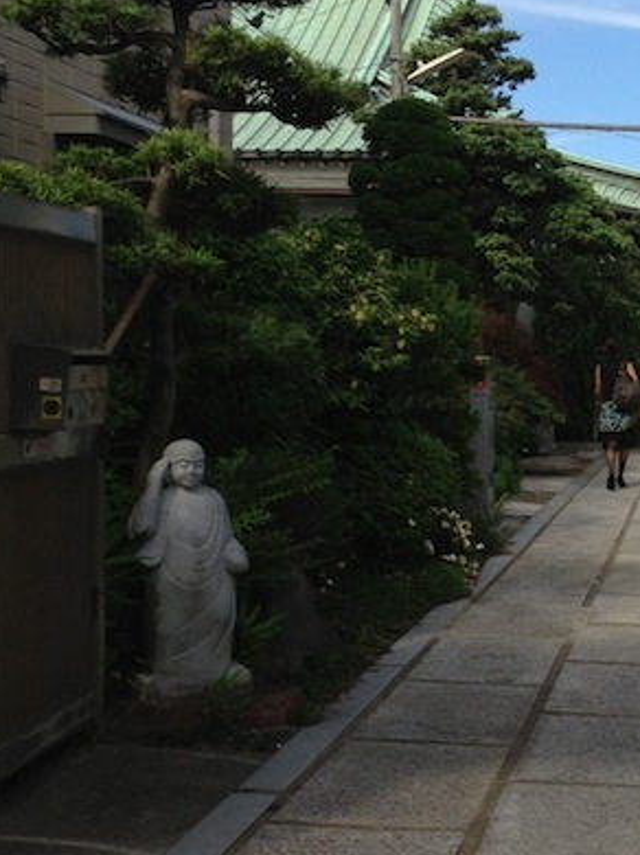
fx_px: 1505
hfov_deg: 23.3
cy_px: 364
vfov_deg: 31.7
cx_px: 583
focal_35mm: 61
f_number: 2.4
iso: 50
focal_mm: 4.13
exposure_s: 1/1261
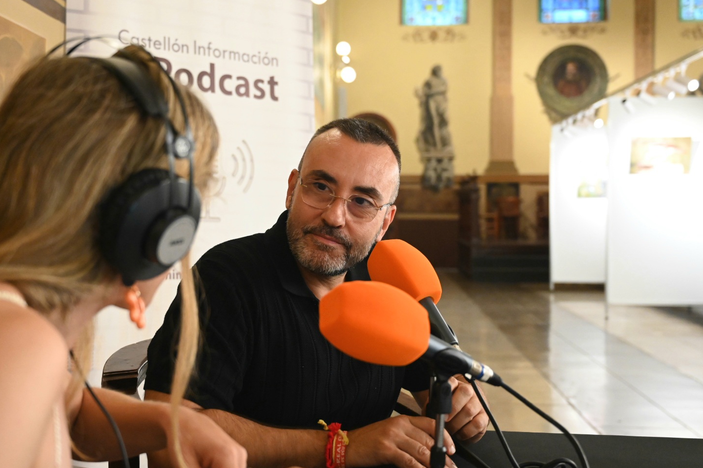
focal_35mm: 45
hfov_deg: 43.5
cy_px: 213
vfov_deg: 29.8
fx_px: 879
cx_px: 311
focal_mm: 40
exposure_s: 1/323
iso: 6400
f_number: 4
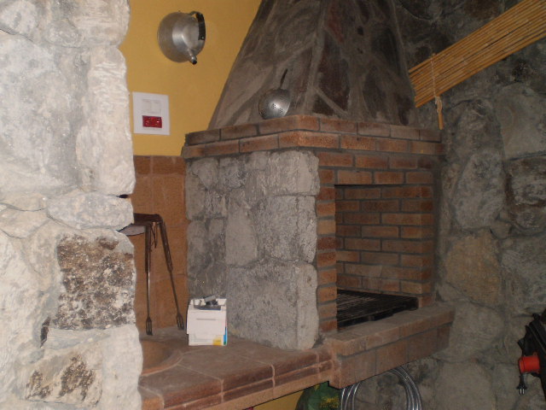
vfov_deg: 39.7
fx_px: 568
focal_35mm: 36
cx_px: 273
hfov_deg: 51.4
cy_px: 205
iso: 125
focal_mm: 6.3
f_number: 3.1
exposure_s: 1/30
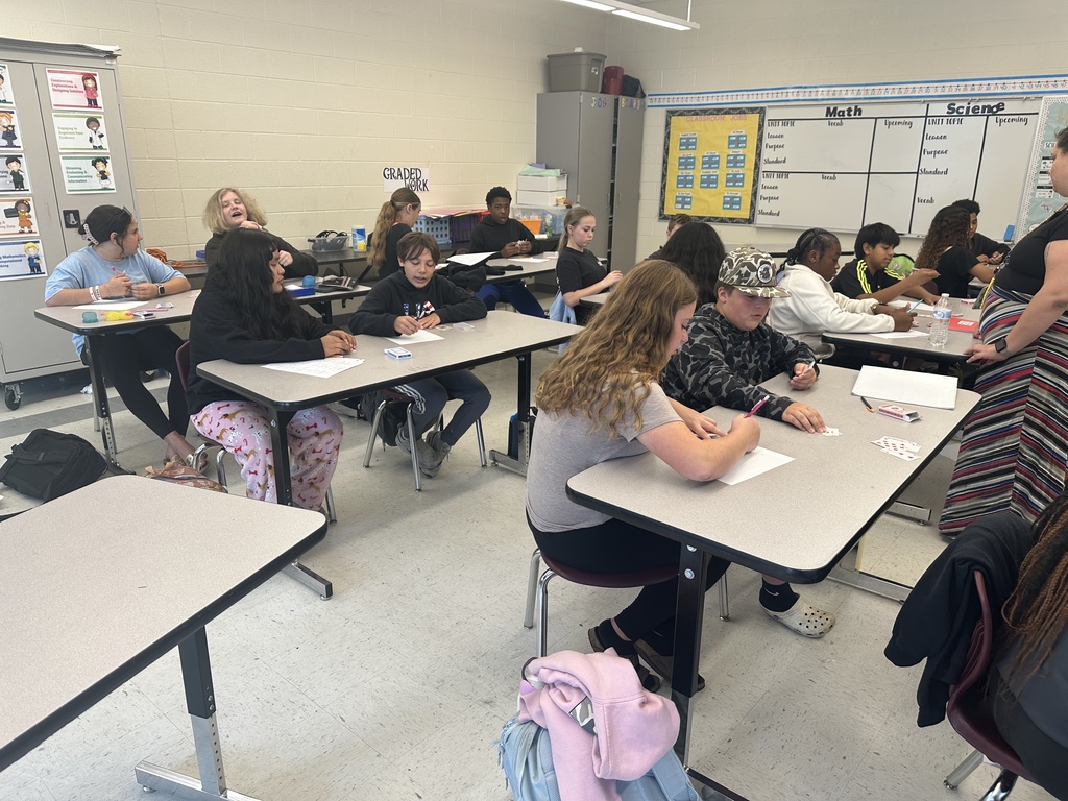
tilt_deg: -17.0
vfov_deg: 56.8
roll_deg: -0.8
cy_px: 400
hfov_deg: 71.6
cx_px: 534
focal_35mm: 24
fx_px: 740
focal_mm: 6.86
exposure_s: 1/90
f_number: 1.78
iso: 100
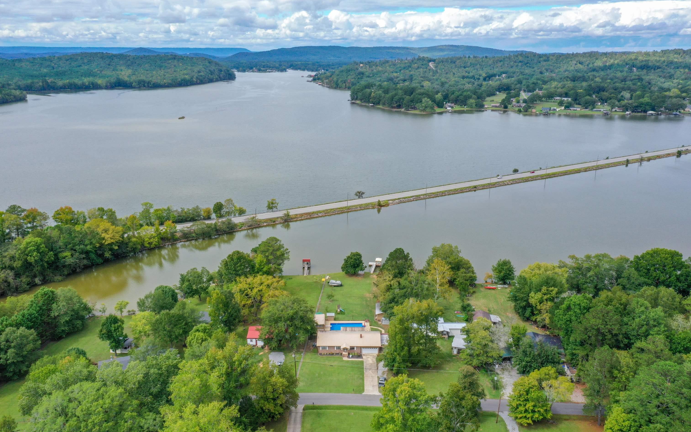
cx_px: 347
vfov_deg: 43.1
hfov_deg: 64.6
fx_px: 546
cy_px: 228
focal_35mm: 29
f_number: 10
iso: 100
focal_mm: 10.26
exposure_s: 1/100
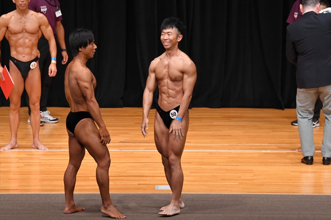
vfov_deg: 5.4
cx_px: 166
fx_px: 2343
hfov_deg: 8.1
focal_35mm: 255
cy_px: 110
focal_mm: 170
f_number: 5.6
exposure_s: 1/400
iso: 4000
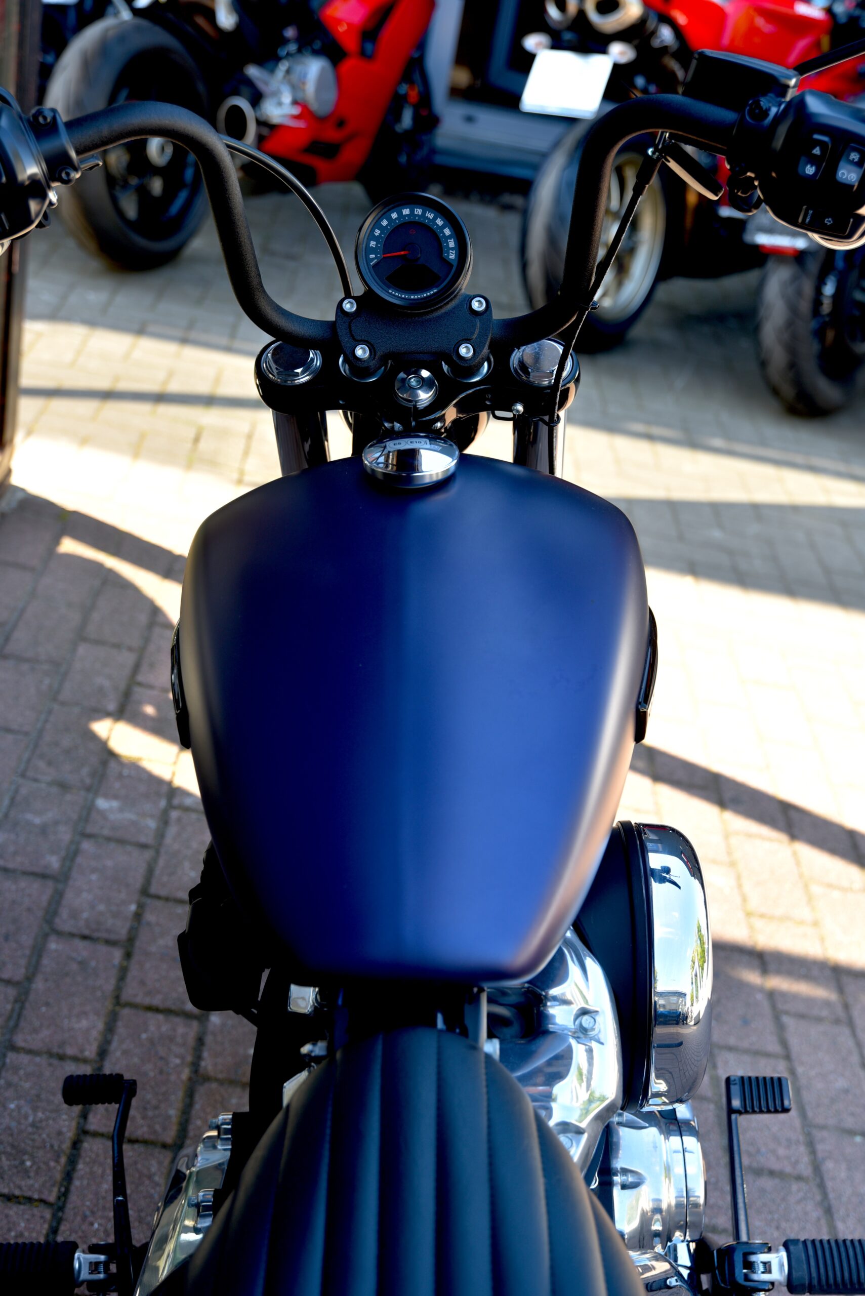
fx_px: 1800
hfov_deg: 27.0
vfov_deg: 39.6
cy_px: 648
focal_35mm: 50
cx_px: 432
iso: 100
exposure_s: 1/60
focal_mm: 50
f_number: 4
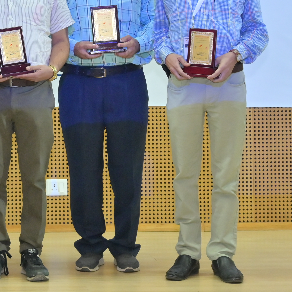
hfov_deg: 14.4
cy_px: 33
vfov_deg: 14.8
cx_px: -59
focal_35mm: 117
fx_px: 1117
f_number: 4.5
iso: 2000
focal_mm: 42
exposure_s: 1/125
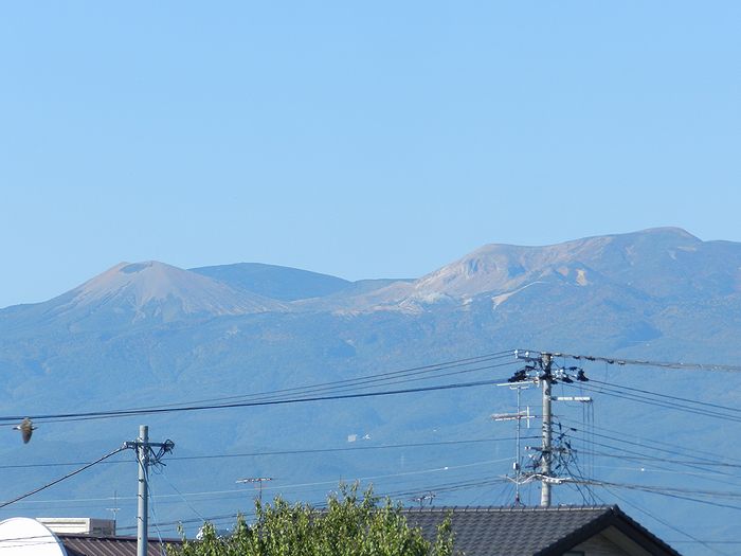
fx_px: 4602
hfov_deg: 9.2
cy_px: 278
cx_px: 370
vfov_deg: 6.9
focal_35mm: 215
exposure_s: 1/500
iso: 160
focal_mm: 38.2
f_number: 5.6
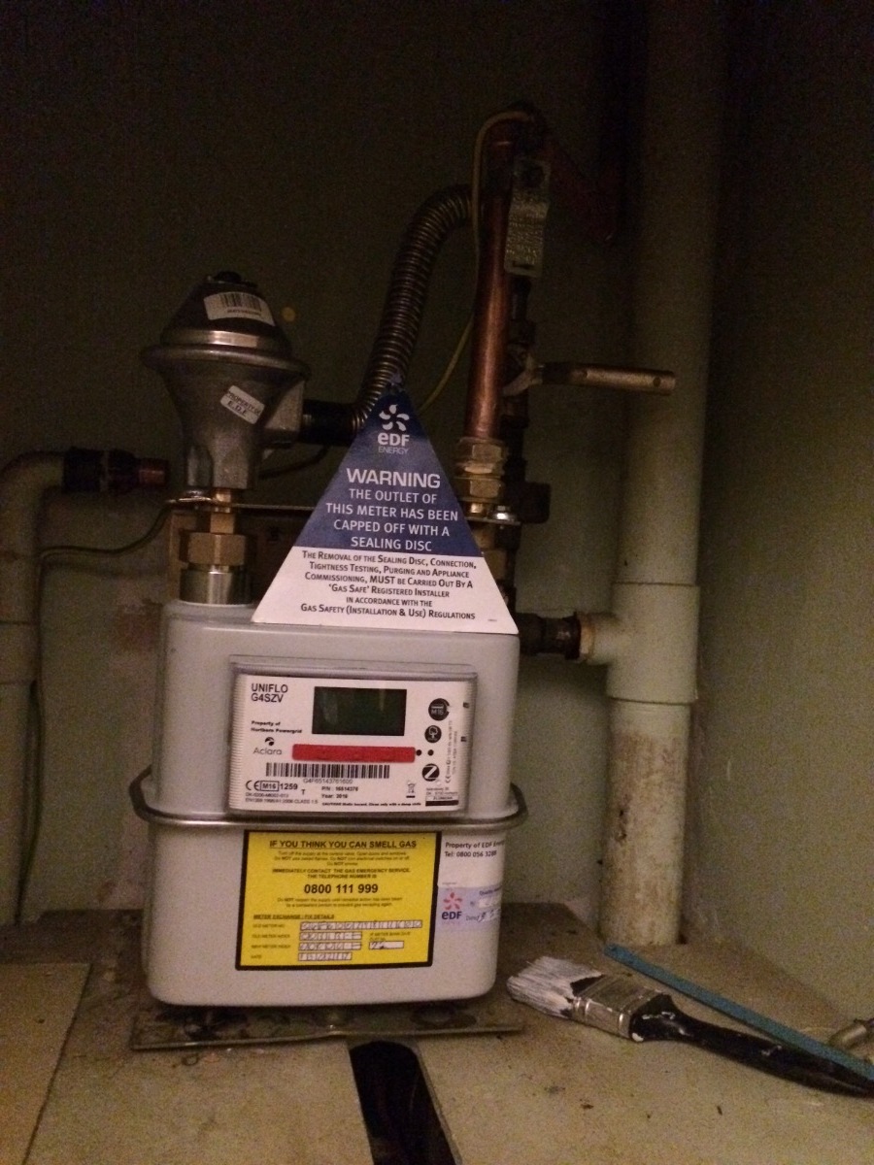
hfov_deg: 48.2
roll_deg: -2.7
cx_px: 437
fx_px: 976
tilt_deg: +0.7
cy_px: 582
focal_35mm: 29
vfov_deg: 61.7
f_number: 2.2
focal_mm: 4.15
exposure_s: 1/17
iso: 800
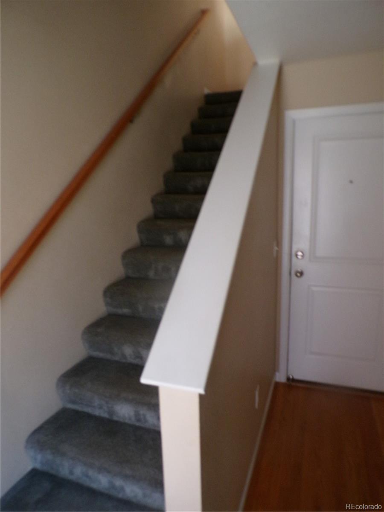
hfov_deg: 56.8
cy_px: 256
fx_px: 355
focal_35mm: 24
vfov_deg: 71.6
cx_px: 192
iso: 518
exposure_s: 1/17
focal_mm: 4.3
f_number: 3
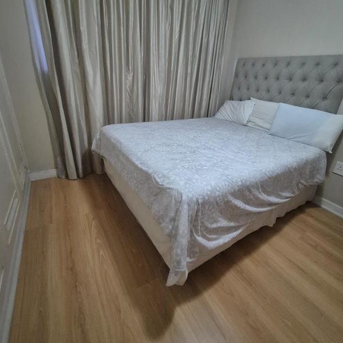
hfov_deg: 87.4
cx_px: 176
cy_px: 150
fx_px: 179
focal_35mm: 16
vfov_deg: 87.0
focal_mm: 1.74
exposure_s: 1/50
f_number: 2.2
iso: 1250
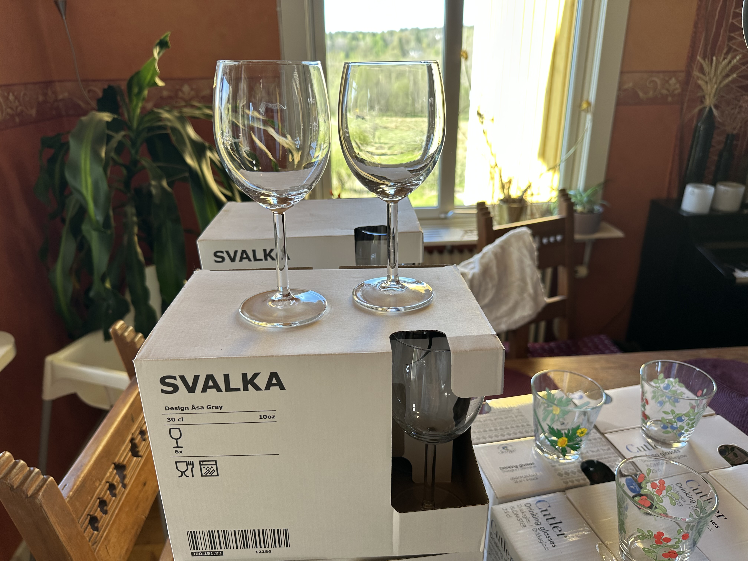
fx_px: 519
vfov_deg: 56.8
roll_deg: +0.6
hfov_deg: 71.6
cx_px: 374
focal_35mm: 24
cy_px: 280
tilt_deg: -22.6
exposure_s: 1/121
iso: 64
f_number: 1.78
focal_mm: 6.86
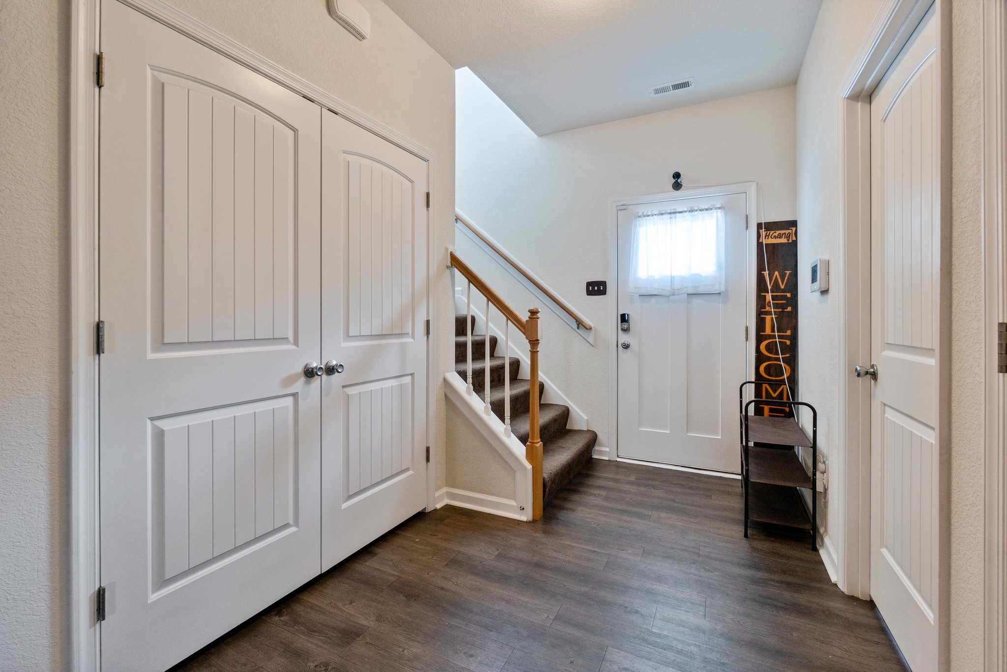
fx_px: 420
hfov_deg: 100.4
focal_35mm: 15
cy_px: 336
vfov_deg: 77.3
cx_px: 504
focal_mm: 10
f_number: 8
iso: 250
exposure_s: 1/1.25
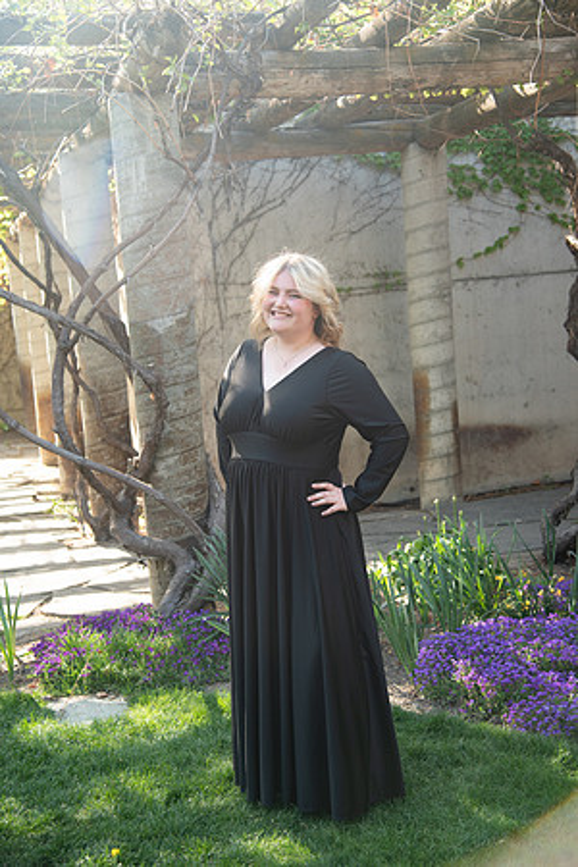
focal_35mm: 50
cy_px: 434
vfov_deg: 39.6
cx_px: 289
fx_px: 1204
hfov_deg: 27.0
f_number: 4
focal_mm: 50
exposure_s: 1/125
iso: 250
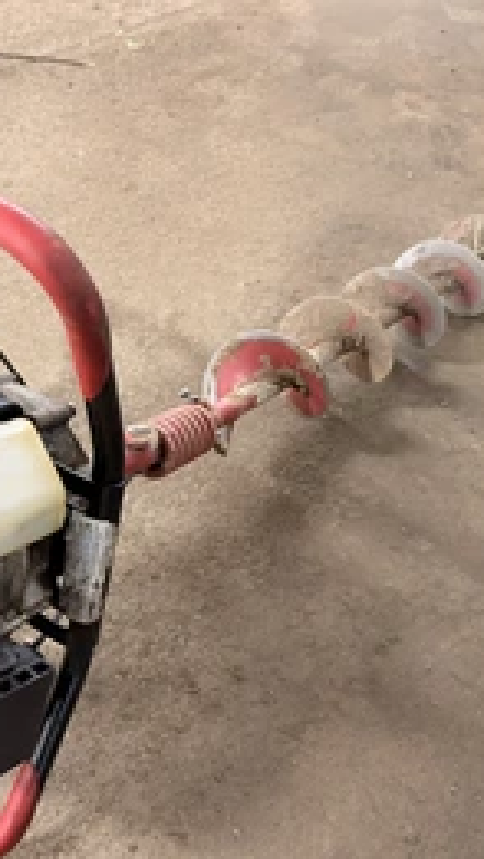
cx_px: 244
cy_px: 487
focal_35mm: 40
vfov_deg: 50.3
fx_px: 912
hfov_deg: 29.7
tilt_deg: -44.2
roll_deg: +2.0
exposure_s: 1/60
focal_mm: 6.76
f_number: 1.78
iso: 320
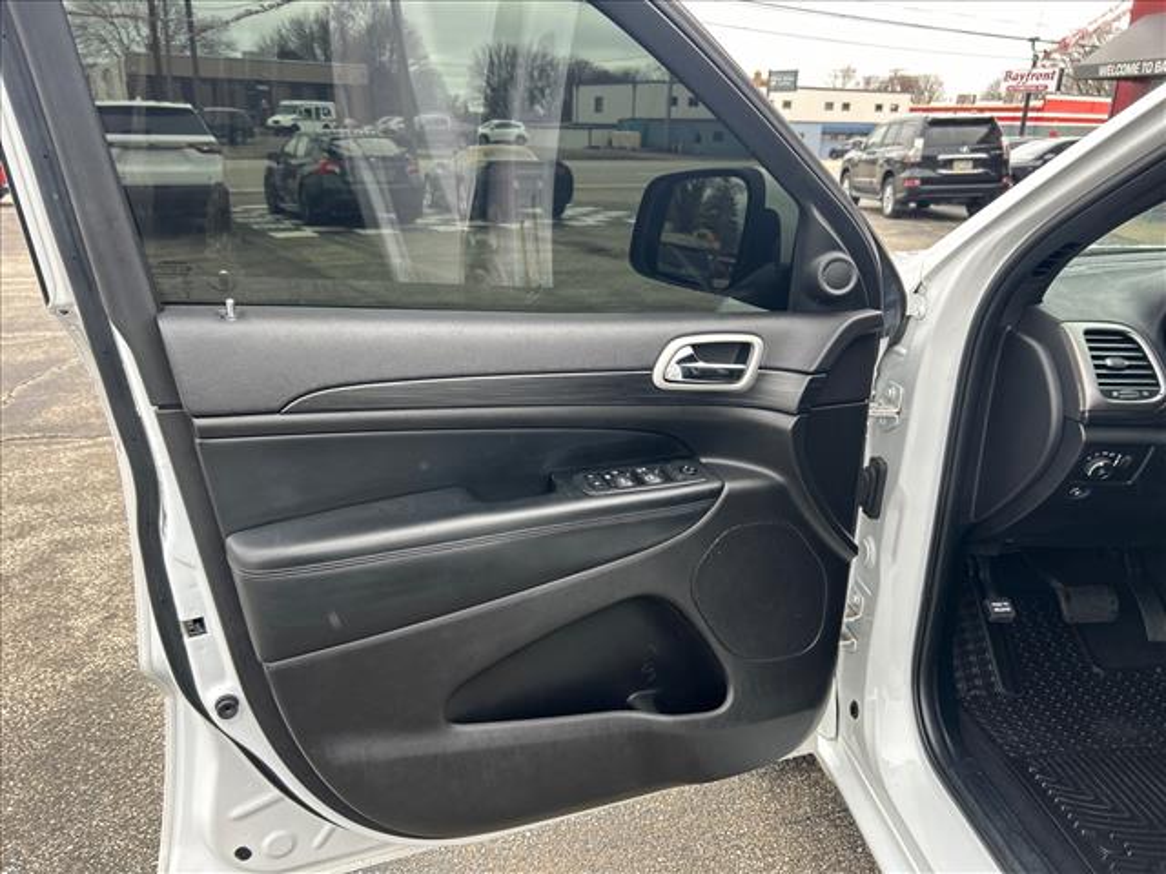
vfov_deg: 53.1
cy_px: 437
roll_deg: -0.2
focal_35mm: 26
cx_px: 583
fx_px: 876
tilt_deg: -19.2
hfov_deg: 67.3
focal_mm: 5.7
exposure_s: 1/121
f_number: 1.5
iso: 64
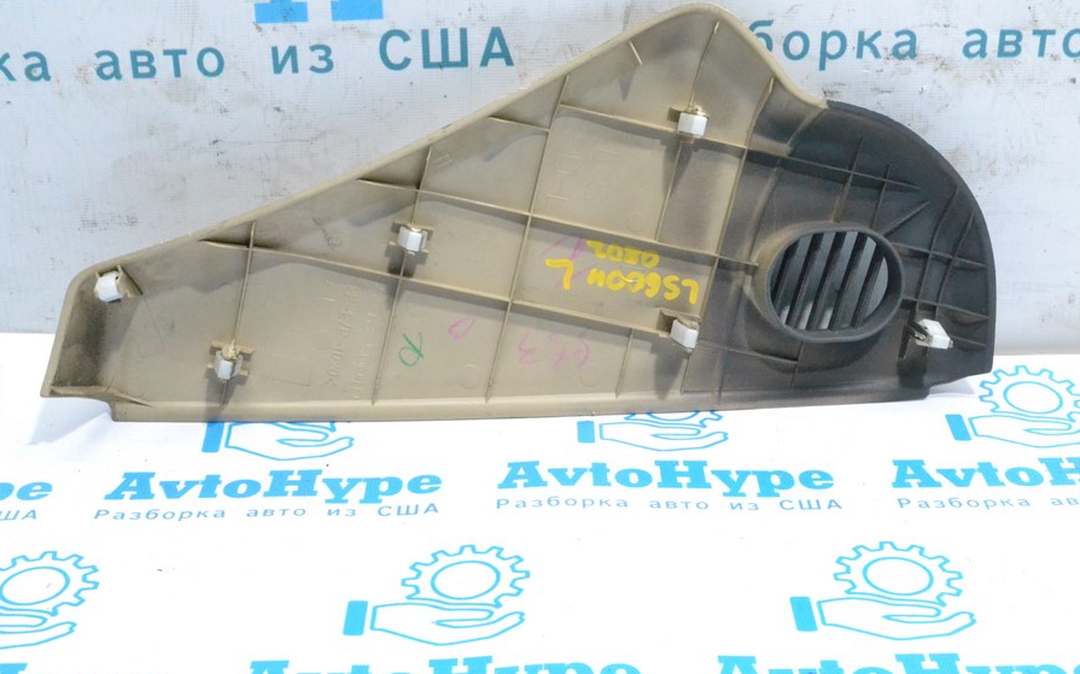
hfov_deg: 36.3
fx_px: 1648
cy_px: 331
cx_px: 544
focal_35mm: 56
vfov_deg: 23.1
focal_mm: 32
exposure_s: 1/80
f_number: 14
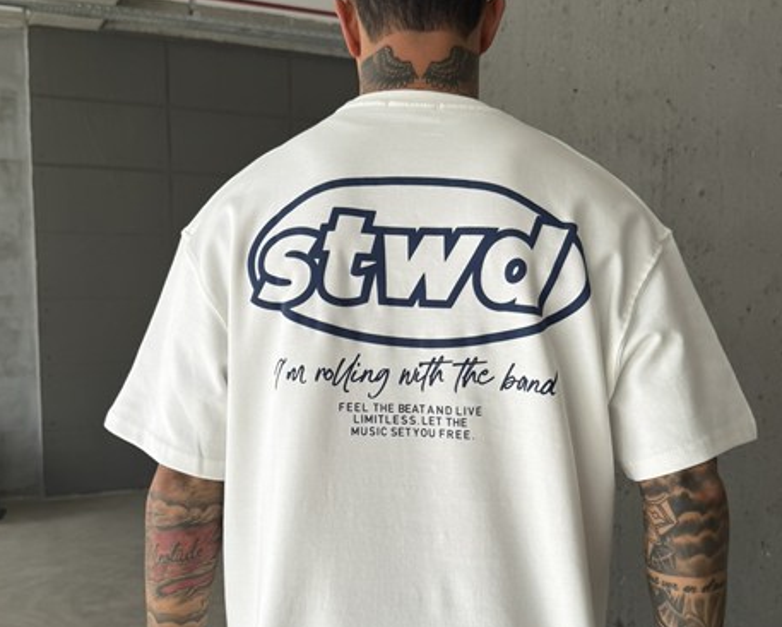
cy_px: 377
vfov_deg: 36.4
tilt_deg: -3.8
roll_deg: +0.4
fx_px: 949
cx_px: 397
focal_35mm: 41
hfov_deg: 44.8
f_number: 1.78
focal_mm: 6.76
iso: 80
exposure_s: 1/1060
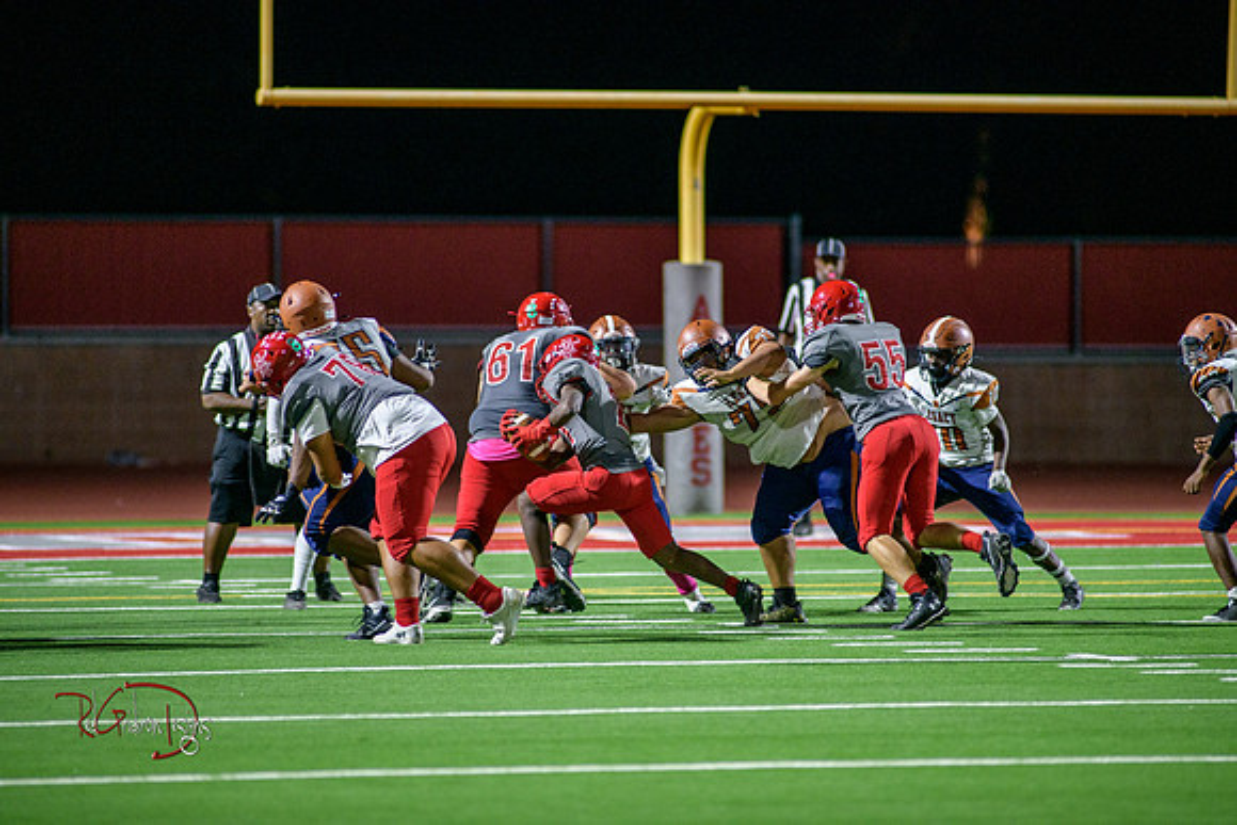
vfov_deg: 4.6
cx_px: 618
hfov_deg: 6.9
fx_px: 10310
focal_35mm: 300
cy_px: 412
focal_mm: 300
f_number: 2.8
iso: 2000
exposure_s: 1/500
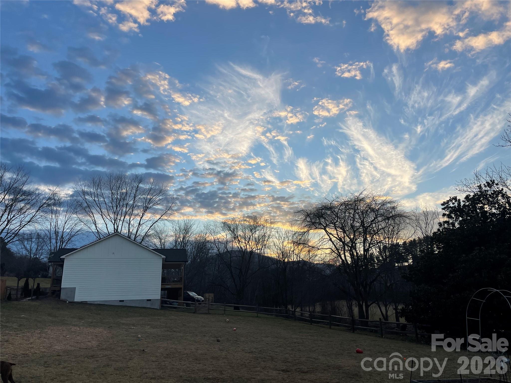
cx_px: 256
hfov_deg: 67.3
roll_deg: +2.0
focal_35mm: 26
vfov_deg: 53.1
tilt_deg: +16.9
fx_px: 384
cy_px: 192
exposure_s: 1/1335
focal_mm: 4.2
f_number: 1.6
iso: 32
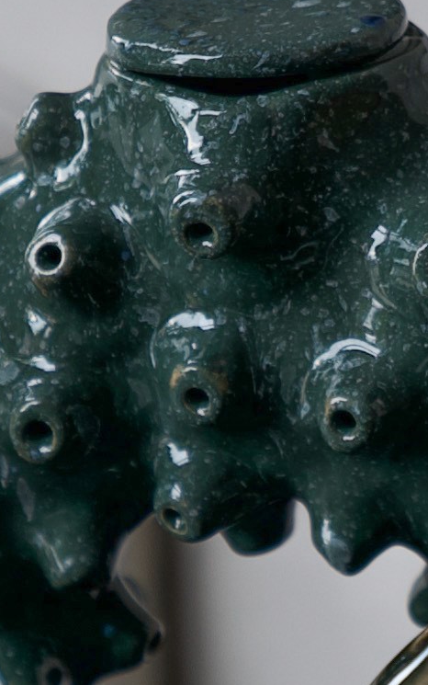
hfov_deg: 3.2
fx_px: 7573
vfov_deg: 5.2
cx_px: 397
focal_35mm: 406
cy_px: 659
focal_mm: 70
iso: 125
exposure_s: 1/125
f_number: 2.8
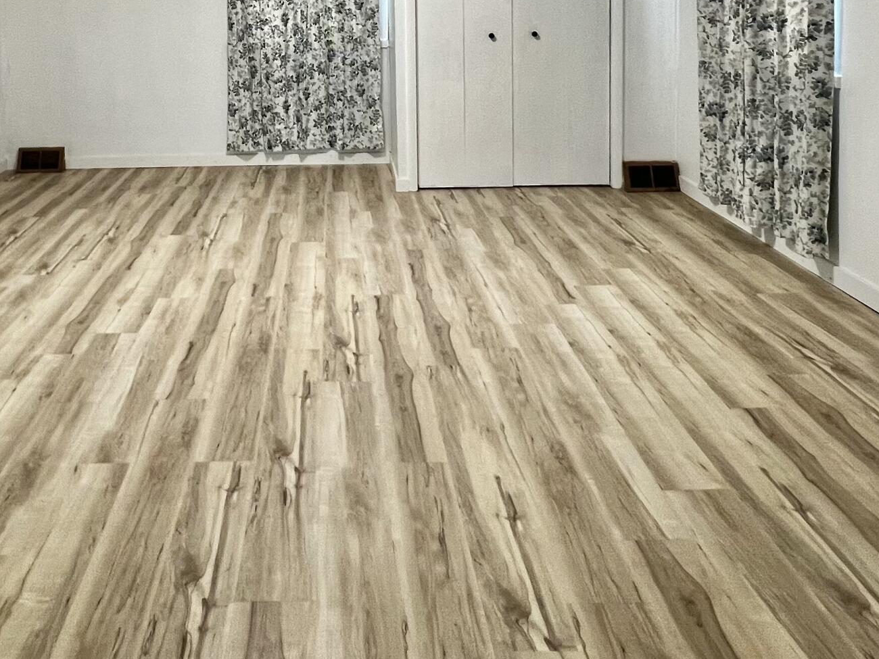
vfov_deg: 42.0
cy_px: 38
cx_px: 310
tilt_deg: -4.4
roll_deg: +1.5
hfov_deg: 58.9
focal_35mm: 30
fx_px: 762
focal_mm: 1.57
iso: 160
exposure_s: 1/60
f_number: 1.8
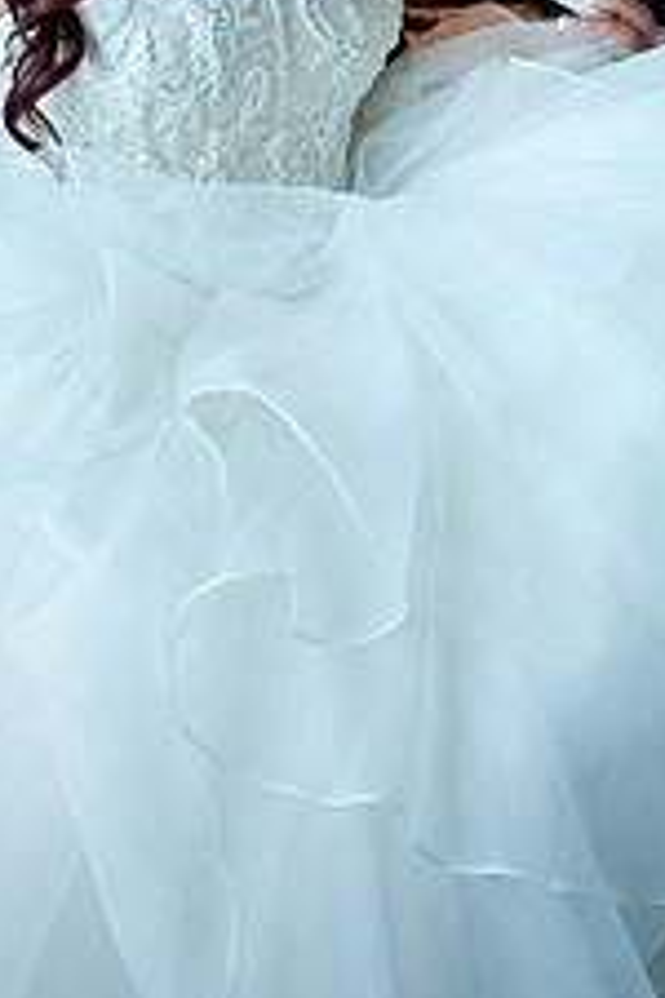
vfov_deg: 30.5
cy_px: 40
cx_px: 357
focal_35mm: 62
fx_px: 1718
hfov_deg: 21.9
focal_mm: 31
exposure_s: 1/125
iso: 1250
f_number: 5.6
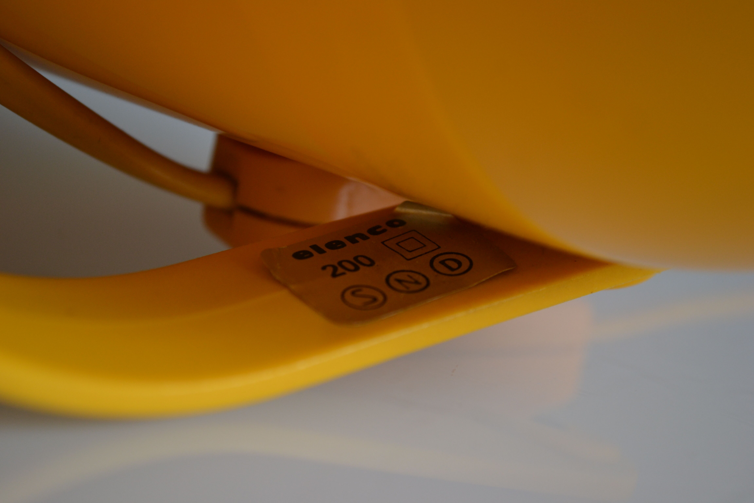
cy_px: 252
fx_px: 1508
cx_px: 377
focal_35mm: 72
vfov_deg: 18.9
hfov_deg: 28.1
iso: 400
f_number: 5.3
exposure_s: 1/125
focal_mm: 48
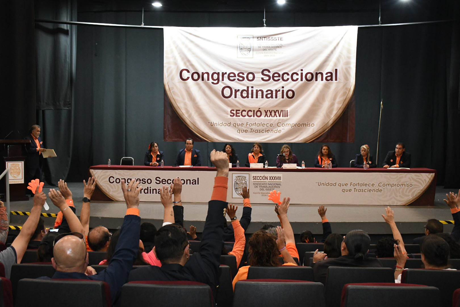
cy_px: 154
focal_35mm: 39
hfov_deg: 49.6
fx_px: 498
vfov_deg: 34.2
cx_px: 230
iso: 5000
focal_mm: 26
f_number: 5.6
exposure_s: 1/100
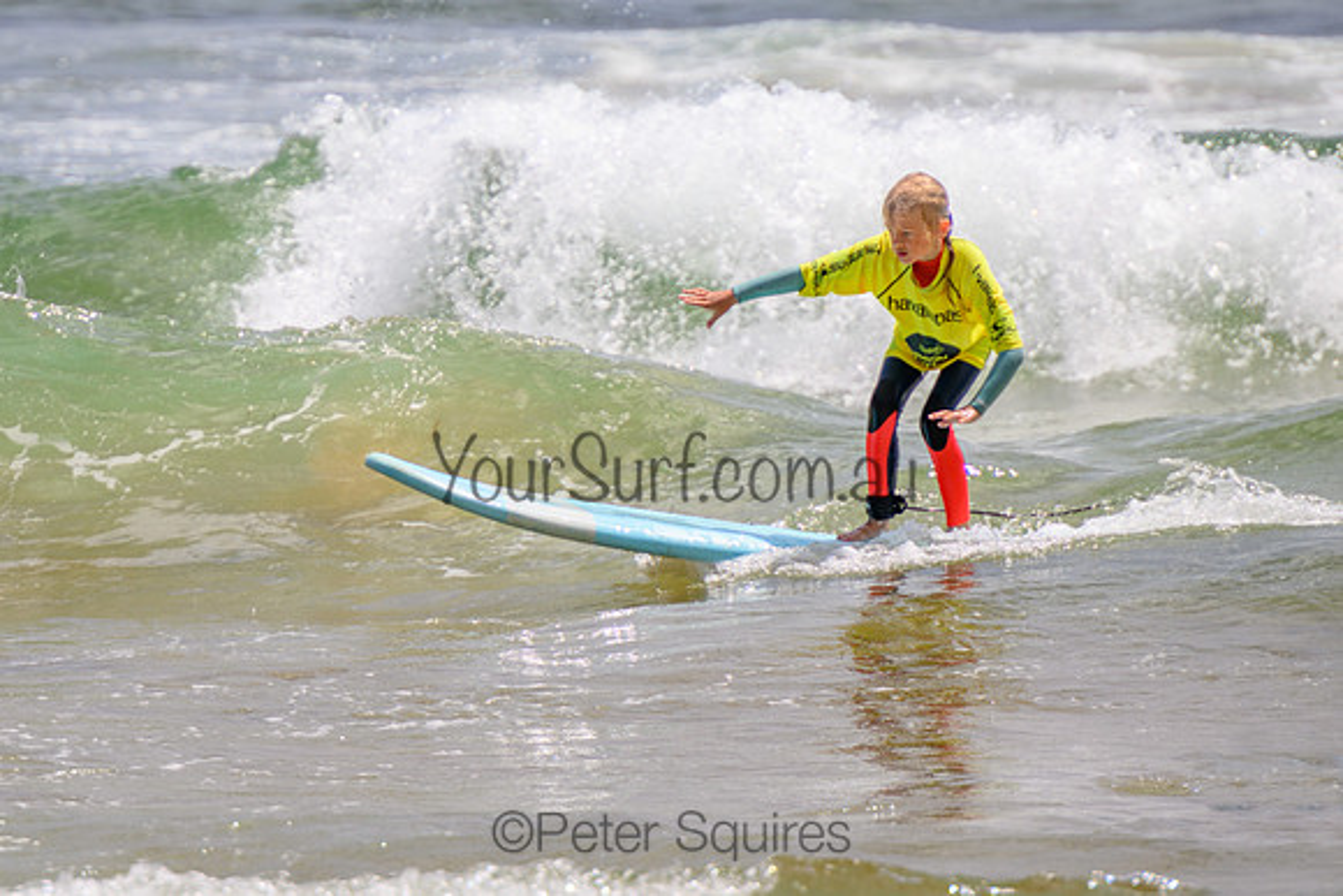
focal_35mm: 550
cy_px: 280
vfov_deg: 2.5
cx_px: 513
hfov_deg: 3.7
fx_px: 20517
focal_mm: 400
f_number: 5.6
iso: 200
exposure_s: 1/2000
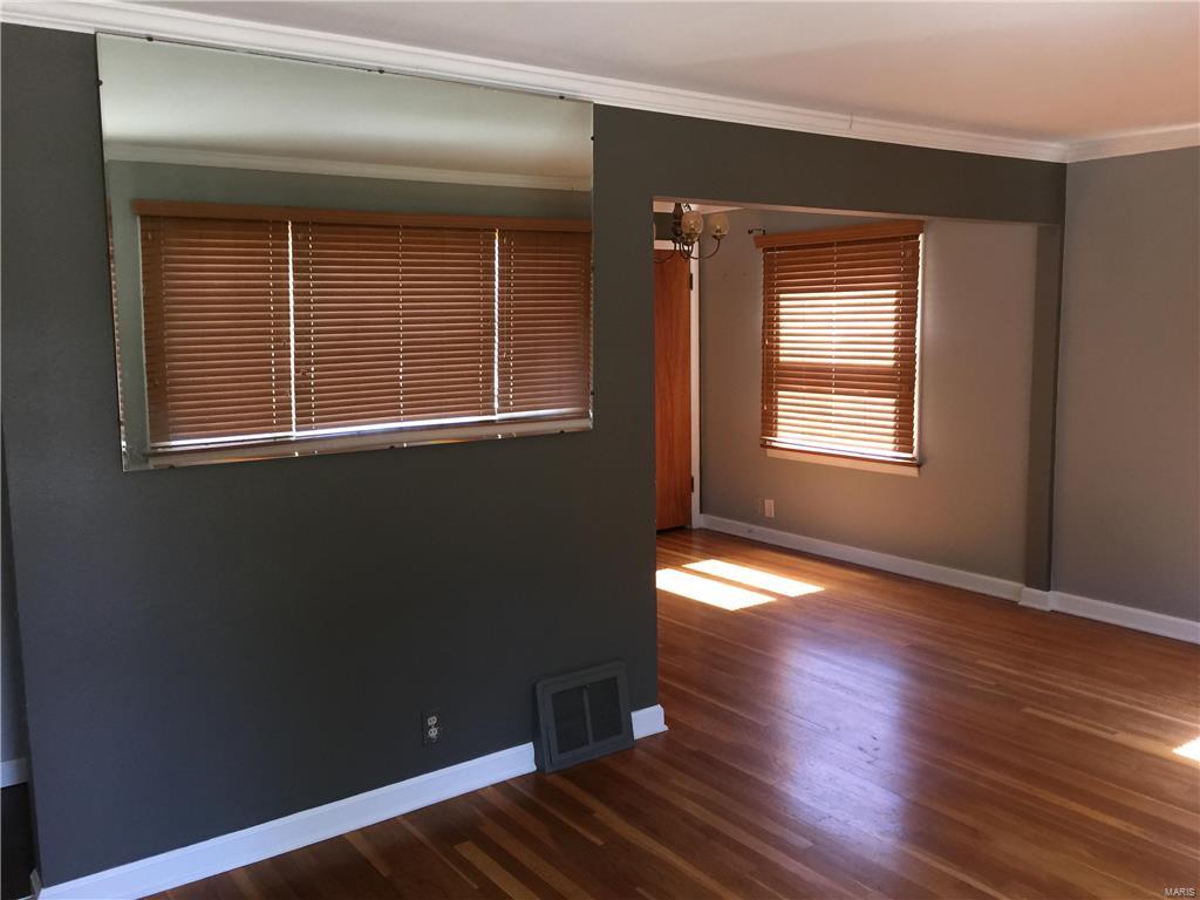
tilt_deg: -4.8
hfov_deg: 61.7
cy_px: 450
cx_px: 600
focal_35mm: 29
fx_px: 1005
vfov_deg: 48.2
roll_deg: -0.4
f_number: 2.2
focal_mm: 4.15
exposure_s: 1/15
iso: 64
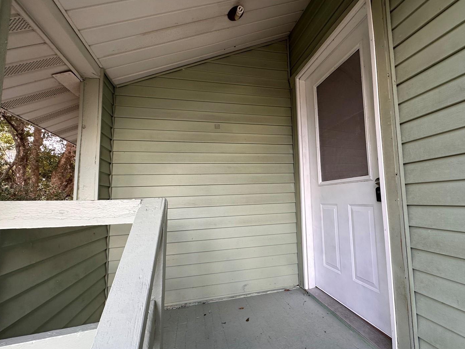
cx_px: 251
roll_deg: +2.3
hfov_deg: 94.3
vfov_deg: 78.1
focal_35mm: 16
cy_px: 180
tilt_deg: +5.9
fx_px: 215
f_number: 2.2
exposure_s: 1/99
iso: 64
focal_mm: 2.22
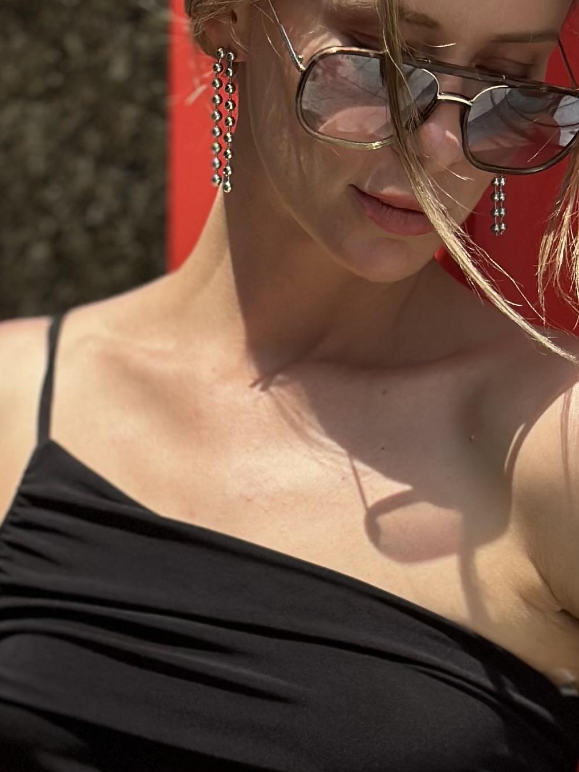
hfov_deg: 10.4
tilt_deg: -13.9
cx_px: 248
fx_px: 3189
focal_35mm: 143
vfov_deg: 13.5
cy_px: 842
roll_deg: -1.2
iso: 100
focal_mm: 6.86
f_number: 1.78
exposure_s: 1/5556
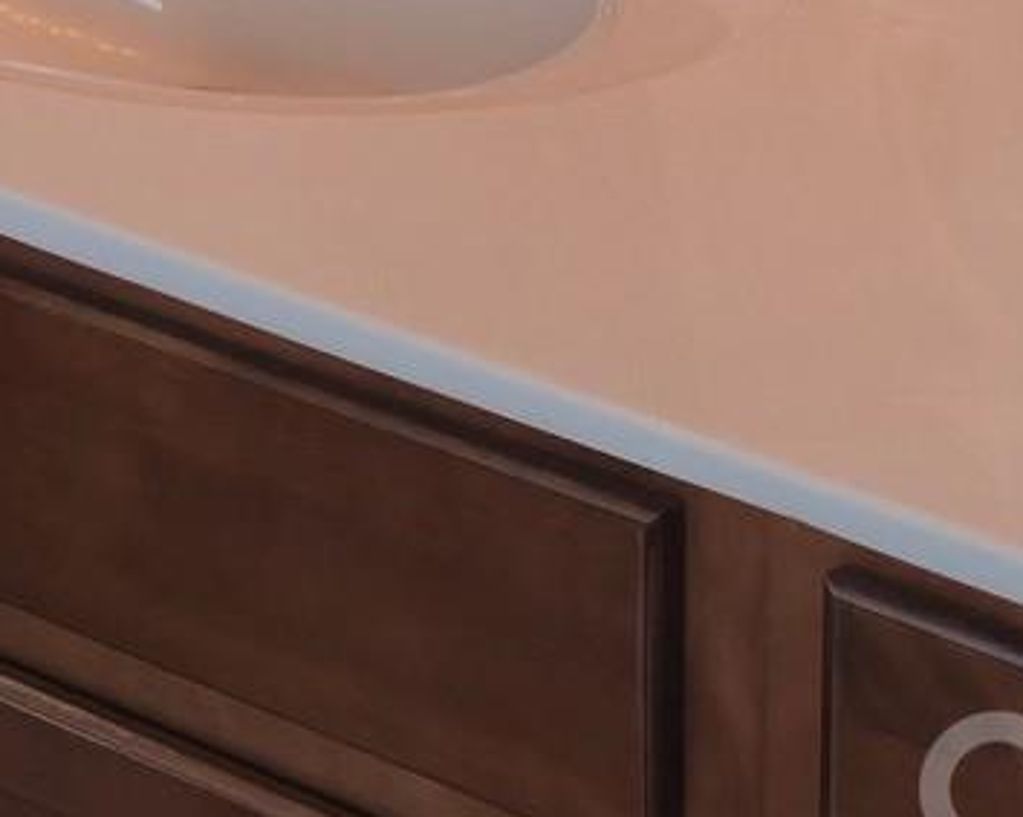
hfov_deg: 14.2
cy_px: -1210
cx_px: -301
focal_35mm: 130
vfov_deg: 10.2
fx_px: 3935
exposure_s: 1/132
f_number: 1.8
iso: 25
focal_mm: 5.4
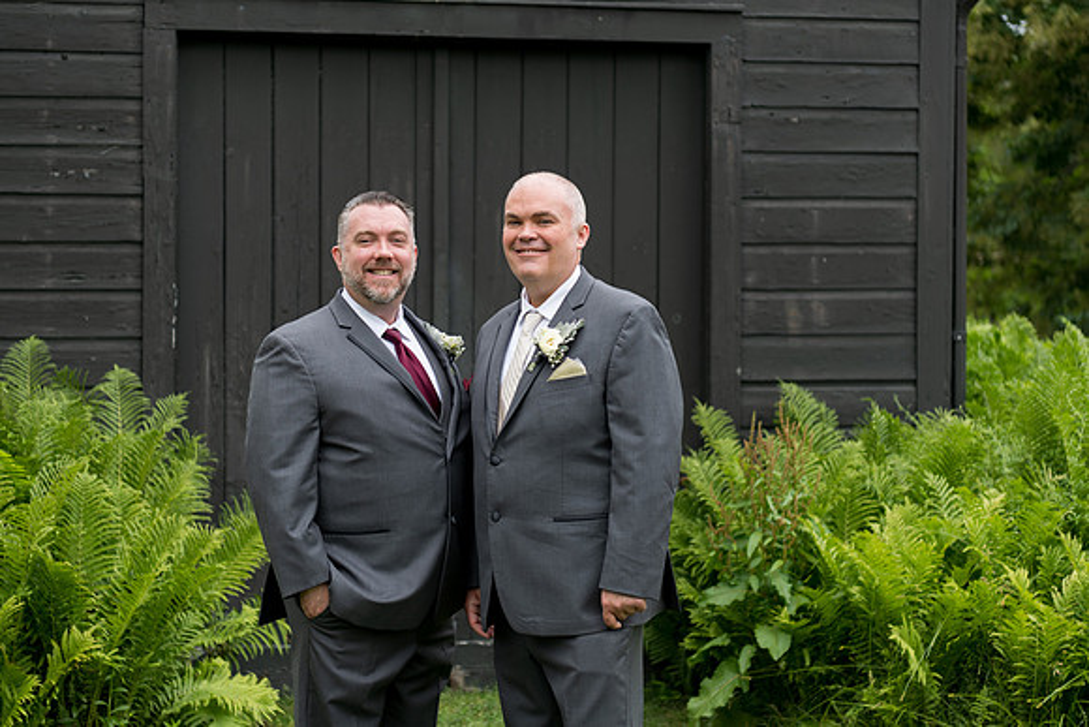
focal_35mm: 74
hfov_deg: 27.4
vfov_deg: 18.5
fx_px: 2234
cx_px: 545
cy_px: 351
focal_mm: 70
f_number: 2.8
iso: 64
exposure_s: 1/200
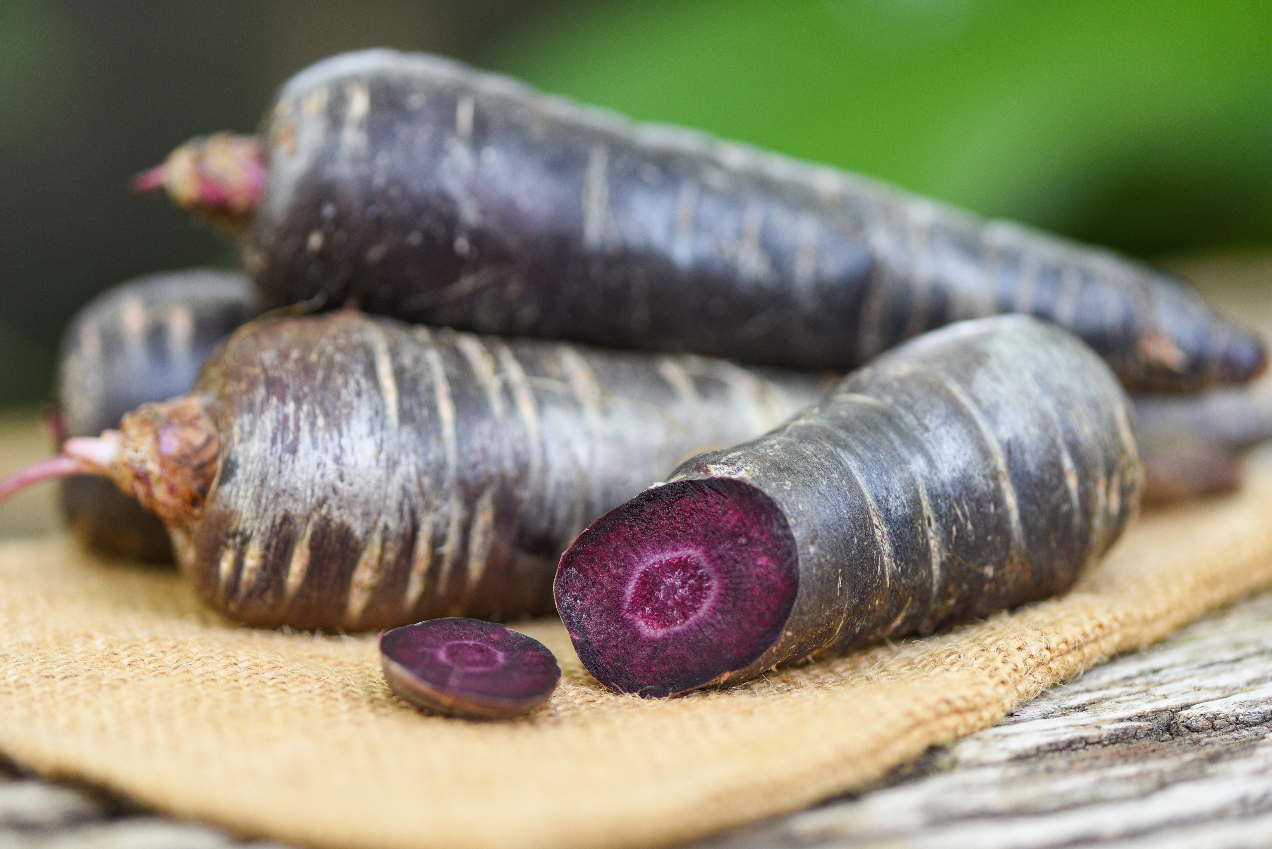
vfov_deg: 13.1
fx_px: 3711
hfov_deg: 19.4
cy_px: 424
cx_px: 636
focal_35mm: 105
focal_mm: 105
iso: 400
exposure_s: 1/125
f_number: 4.5
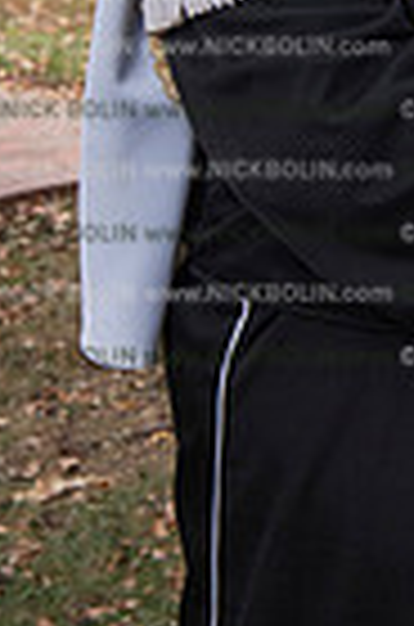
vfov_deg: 13.8
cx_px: 603
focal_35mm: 146
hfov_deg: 9.1
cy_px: -77
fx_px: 2531
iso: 500
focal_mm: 45
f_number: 8
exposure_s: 1/100
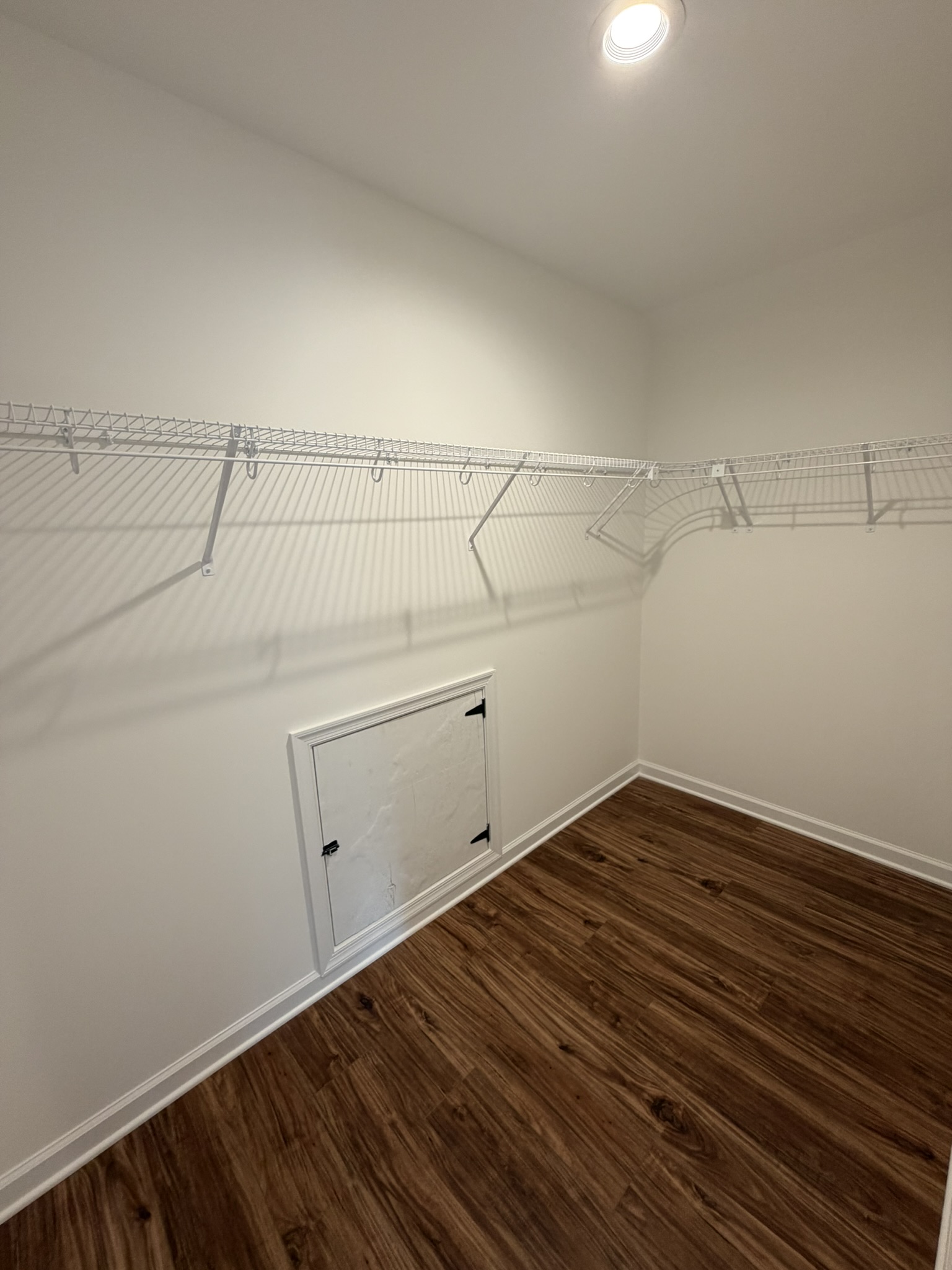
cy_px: 635
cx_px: 476
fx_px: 513
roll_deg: +1.9
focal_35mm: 14
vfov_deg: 102.1
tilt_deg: -12.3
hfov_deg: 85.7
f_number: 2.2
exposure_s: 1/60
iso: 200
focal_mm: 2.22
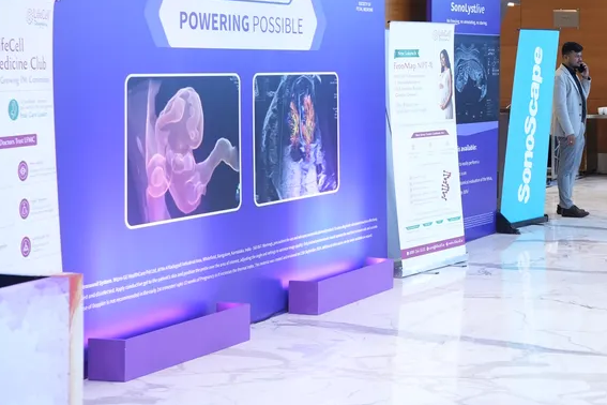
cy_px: 70
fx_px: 1332
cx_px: 677
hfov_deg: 23.9
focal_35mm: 79
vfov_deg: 17.1
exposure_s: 1/125
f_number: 3.5
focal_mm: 35
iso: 1250
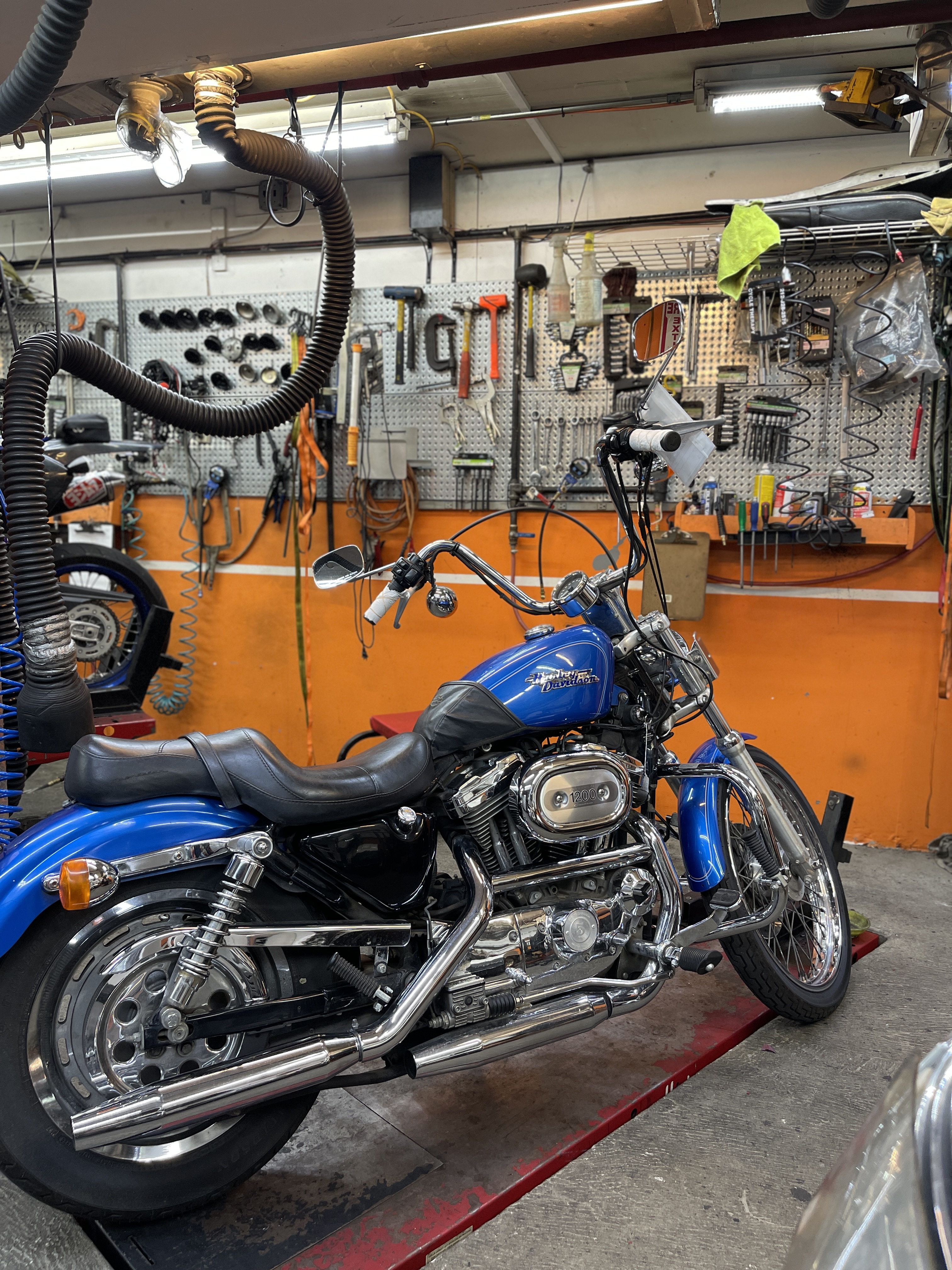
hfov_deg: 53.1
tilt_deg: -7.7
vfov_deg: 67.3
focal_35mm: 26
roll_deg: -1.0
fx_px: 953
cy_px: 635
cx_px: 476
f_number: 1.6
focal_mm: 5.1
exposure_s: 1/60
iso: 125
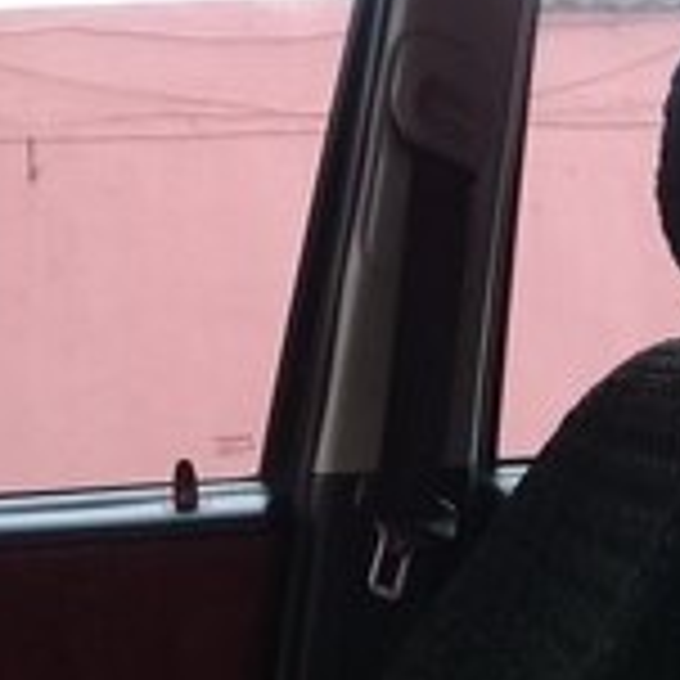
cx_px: 212
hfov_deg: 19.2
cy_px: -216
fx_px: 2000
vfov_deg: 18.0
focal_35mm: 90
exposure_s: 1/198
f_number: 2.2
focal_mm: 3.3
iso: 50
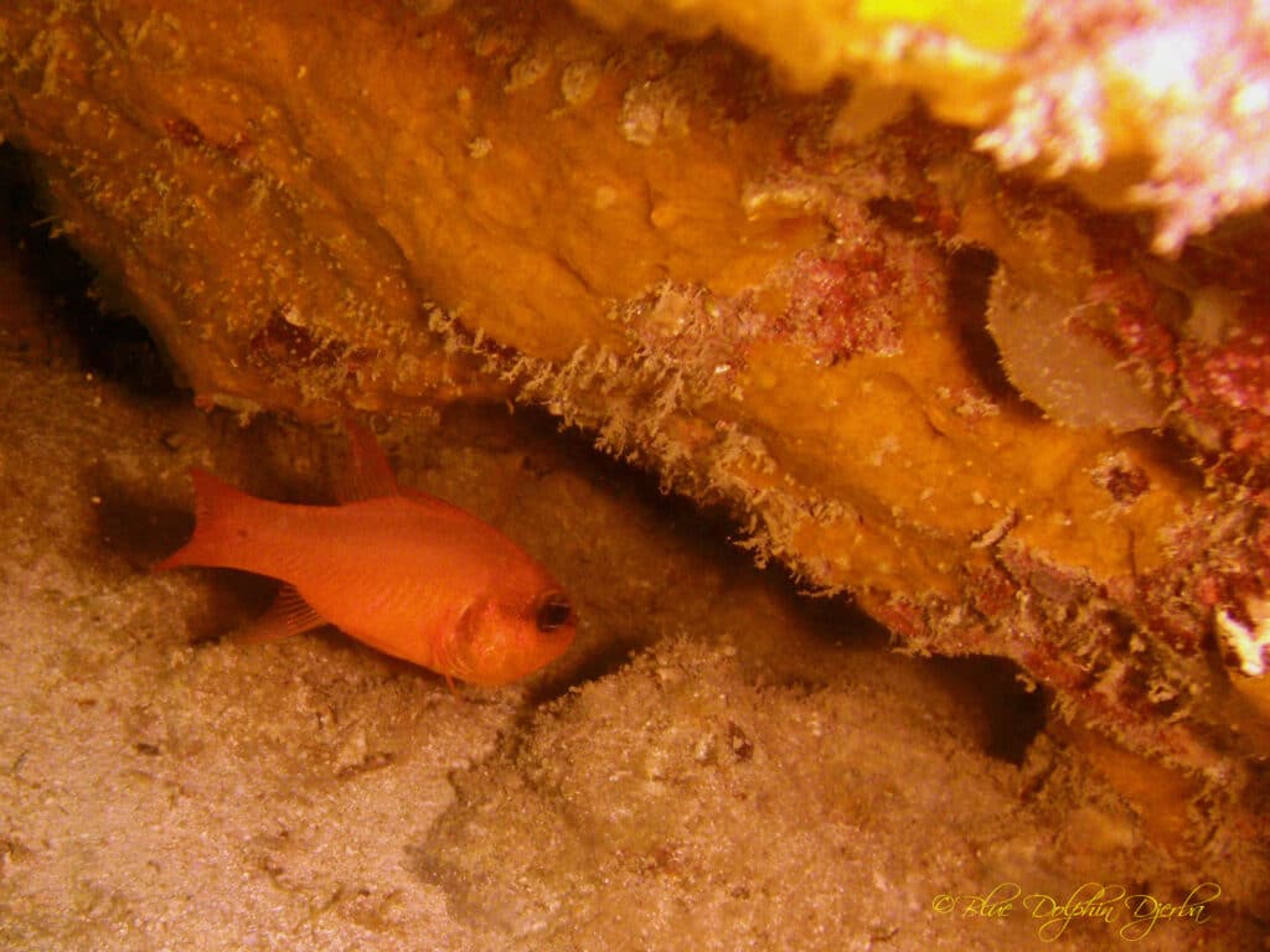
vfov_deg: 49.7
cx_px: 635
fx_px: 1027
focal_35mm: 28
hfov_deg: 63.4
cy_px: 476
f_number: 3.5
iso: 100
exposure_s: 1/30
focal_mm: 5
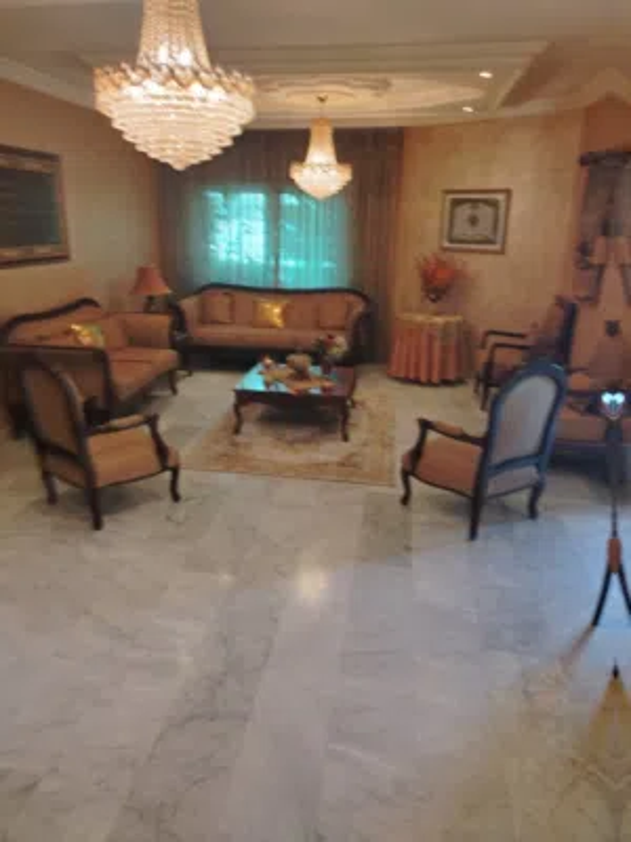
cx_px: 316
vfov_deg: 71.6
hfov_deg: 56.8
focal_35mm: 24
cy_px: 421
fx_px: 583
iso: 309
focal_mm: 5.25
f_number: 1.75
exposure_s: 1/50
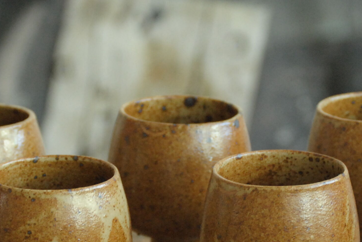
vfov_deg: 5.6
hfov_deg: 8.4
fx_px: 2467
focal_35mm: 245
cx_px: 167
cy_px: 173
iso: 800
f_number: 4.2
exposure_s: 1/160
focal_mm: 62
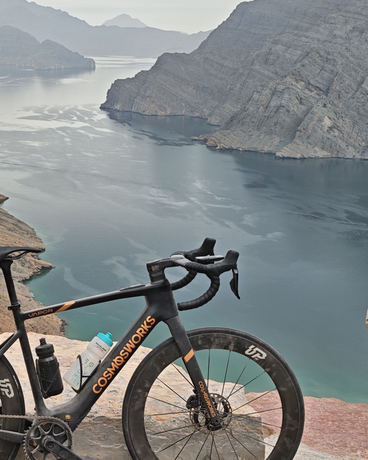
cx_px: 12
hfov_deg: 20.7
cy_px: 234
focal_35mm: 72
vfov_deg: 26.4
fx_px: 980
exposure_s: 1/899
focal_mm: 6.55
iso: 50
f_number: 1.62
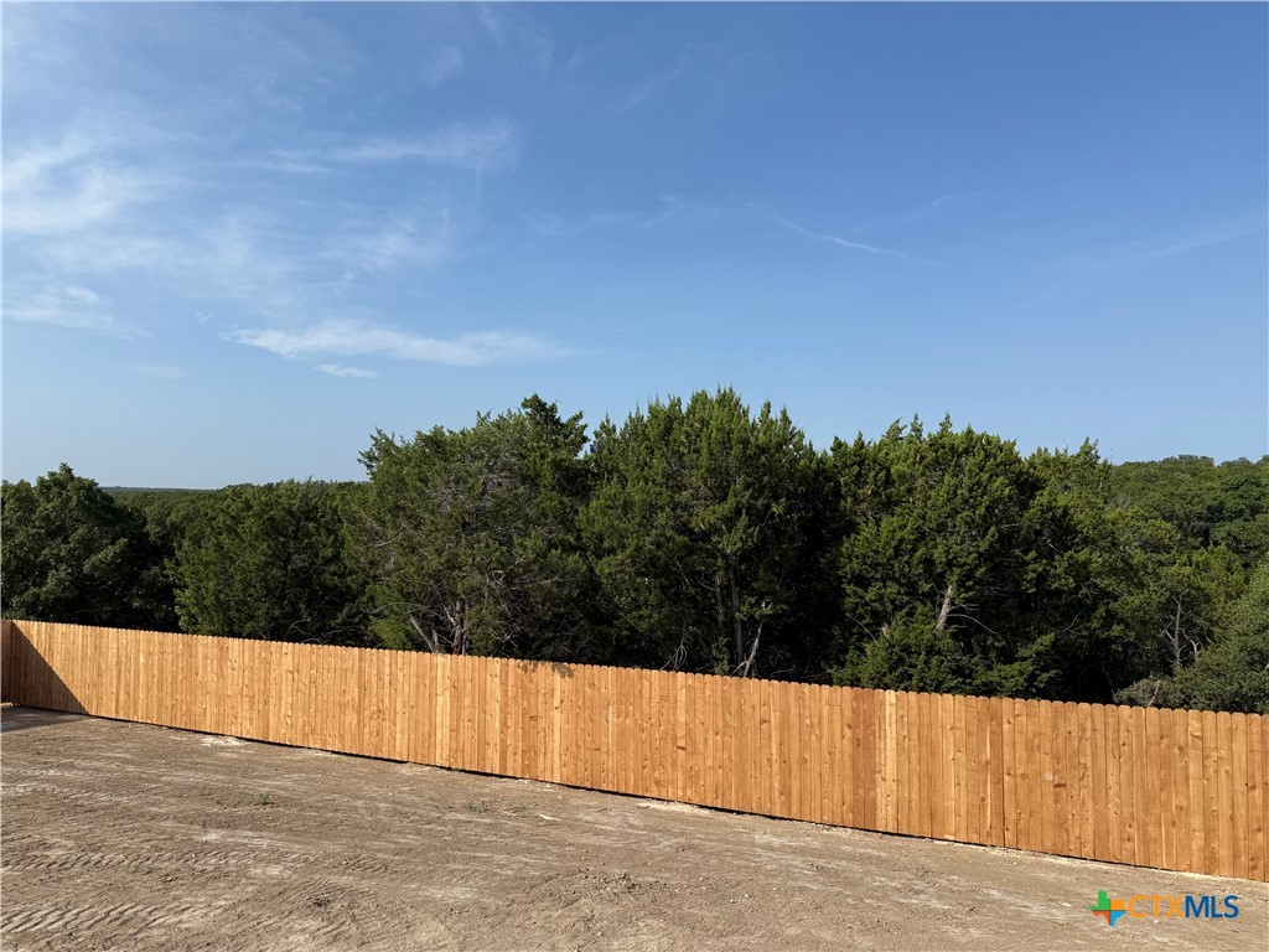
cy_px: 476
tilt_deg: +1.4
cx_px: 634
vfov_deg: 56.8
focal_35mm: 24
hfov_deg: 71.6
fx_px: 880
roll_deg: -1.1
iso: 80
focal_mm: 6.76
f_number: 1.78
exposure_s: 1/5714
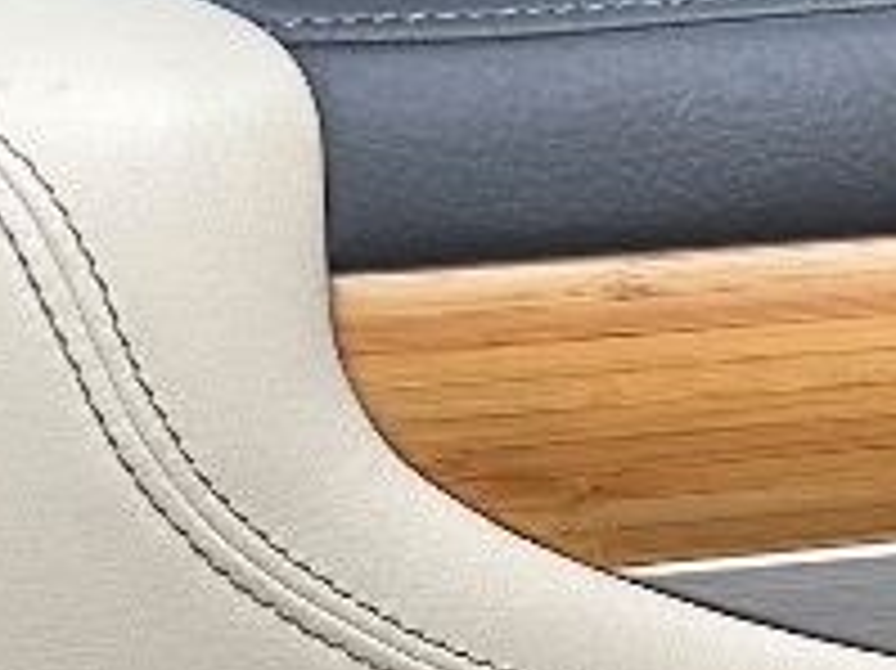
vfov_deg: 8.5
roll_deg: -1.1
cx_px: 1522
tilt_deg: -32.3
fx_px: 4501
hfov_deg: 10.8
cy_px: 719
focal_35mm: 174
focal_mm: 6.86
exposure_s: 1/549
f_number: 1.78
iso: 80
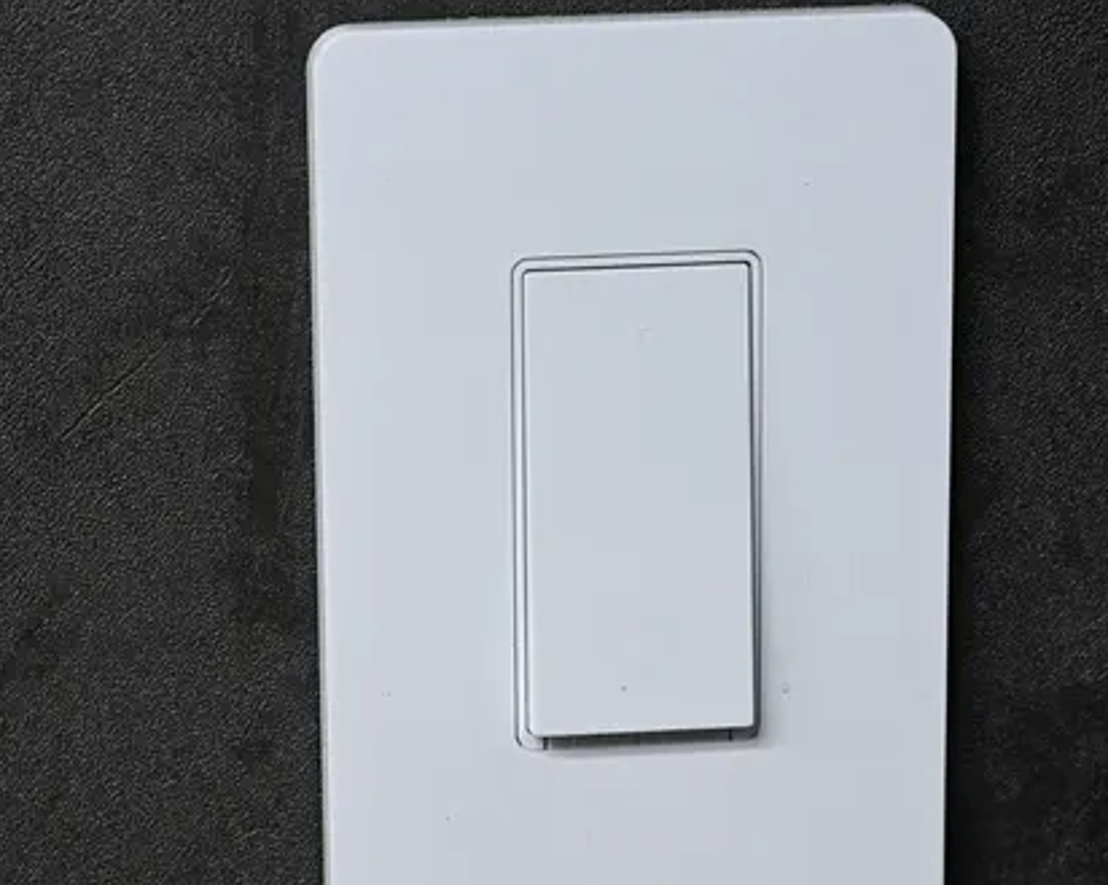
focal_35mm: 124
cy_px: 537
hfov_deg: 15.4
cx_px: 210
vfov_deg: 12.4
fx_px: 4063
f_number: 5
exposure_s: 1/50
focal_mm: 68
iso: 900
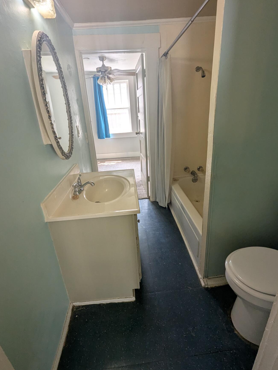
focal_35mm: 15
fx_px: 160
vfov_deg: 98.0
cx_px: 144
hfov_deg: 81.8
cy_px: 176
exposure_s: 1/120
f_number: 2.2
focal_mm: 1.95
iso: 86
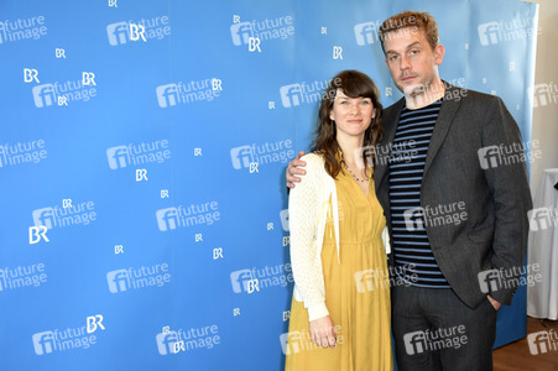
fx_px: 743
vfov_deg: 28.0
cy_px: 186
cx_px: 279
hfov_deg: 41.1
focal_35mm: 48
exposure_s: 1/125
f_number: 4.5
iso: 1100
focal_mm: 32
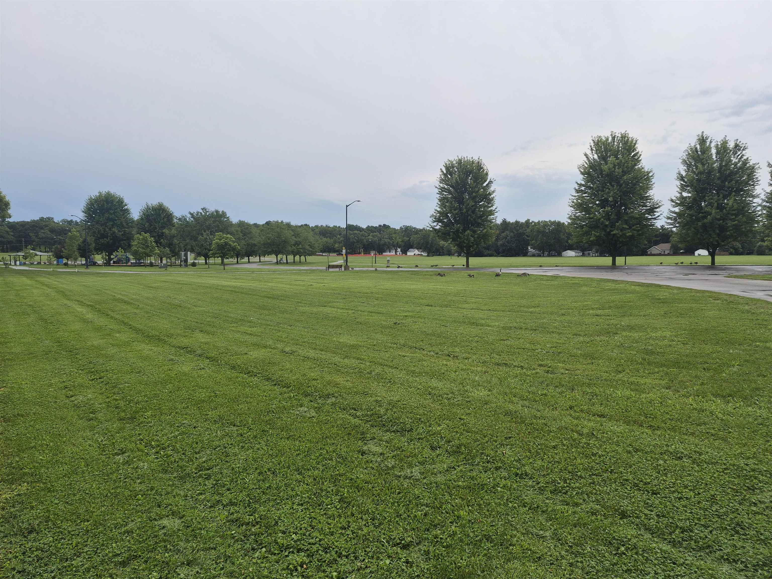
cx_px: 386
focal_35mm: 23
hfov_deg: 73.9
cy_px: 290
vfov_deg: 58.9
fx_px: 513
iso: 80
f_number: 1.8
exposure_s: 1/5184
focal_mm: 5.4
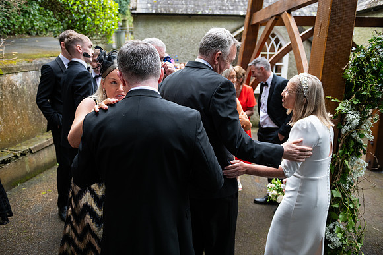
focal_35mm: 28
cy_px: 128
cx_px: 192
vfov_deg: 46.4
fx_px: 298
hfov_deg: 65.5
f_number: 3.5
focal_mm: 28
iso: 400
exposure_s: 1/160
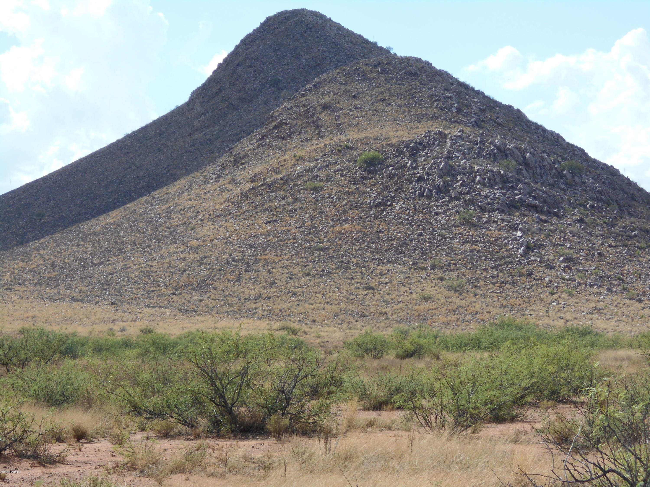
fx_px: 2441
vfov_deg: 11.4
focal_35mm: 130
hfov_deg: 15.2
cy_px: 244
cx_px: 325
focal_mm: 23
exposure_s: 1/250
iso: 80
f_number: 6.5
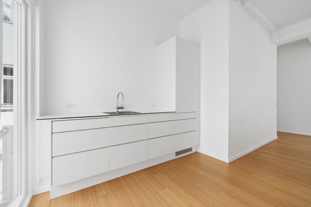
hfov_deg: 100.4
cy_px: 104
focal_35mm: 15
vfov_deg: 77.3
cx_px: 156
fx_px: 130
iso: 500
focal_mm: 15
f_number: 5.6
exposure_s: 1/100
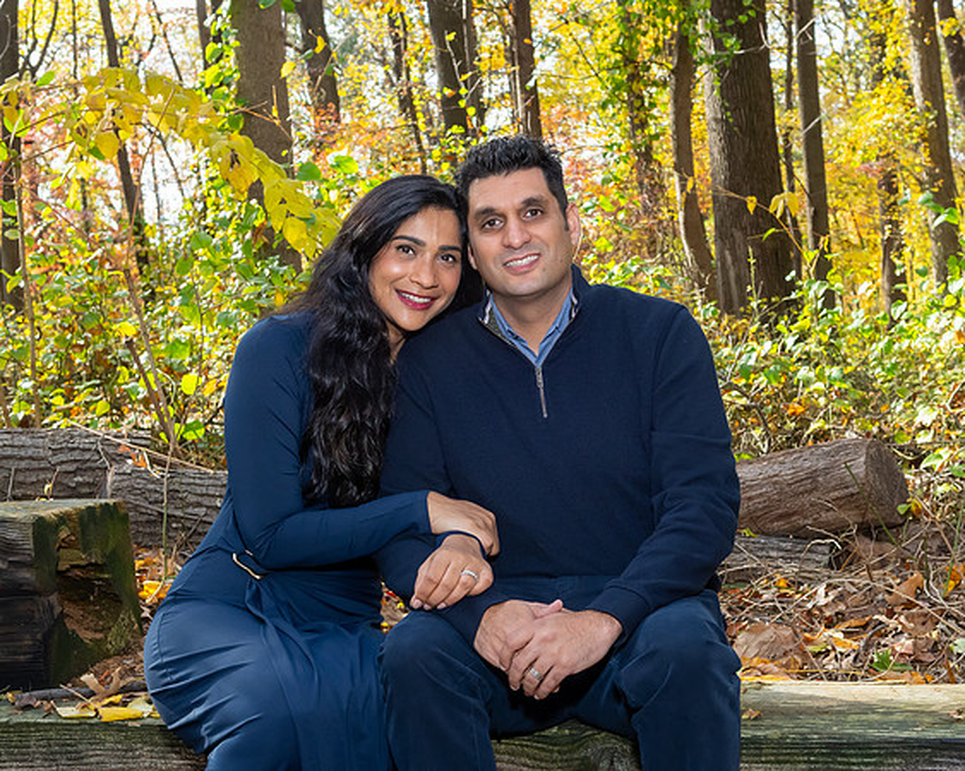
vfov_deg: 28.5
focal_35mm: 53
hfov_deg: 35.2
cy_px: 375
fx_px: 1521
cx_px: 548
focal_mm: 31
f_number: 7.1
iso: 800
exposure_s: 1/250
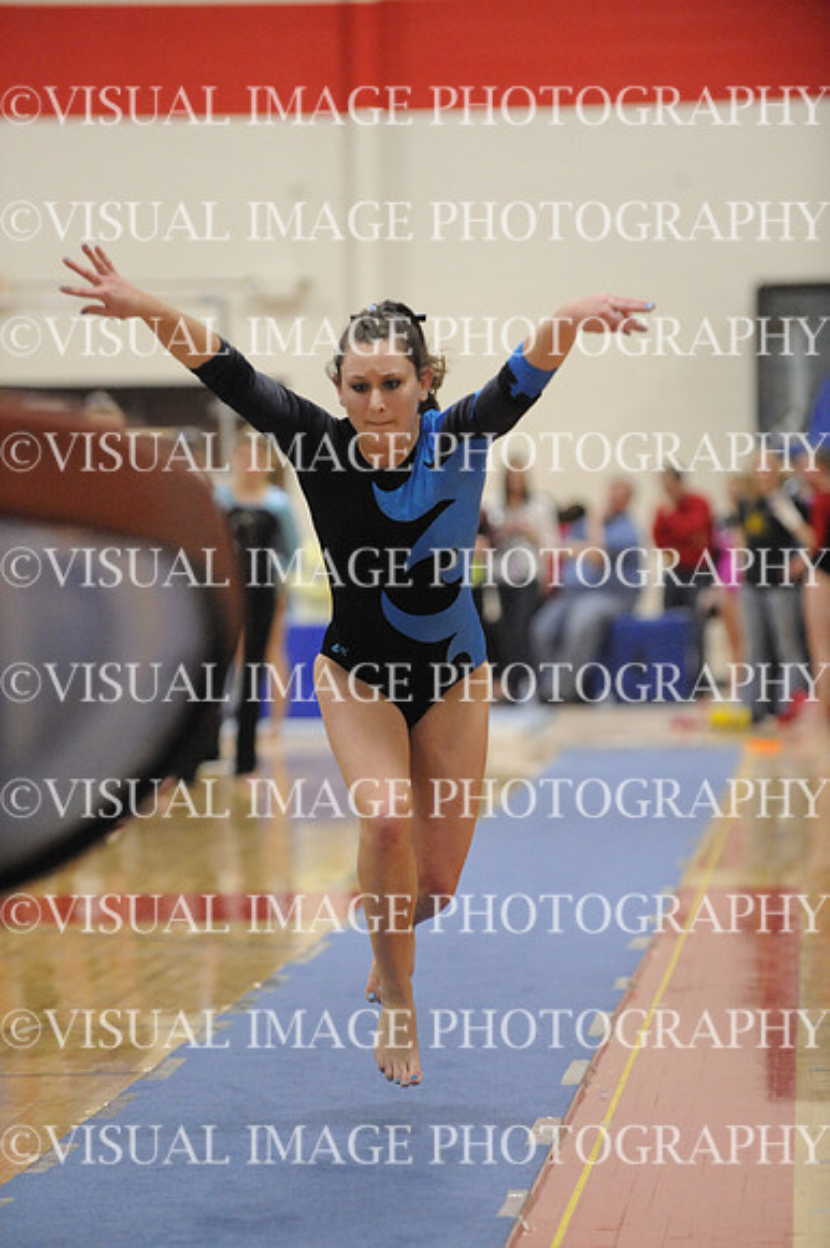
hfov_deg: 6.9
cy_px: 624
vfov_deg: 10.3
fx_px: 6924
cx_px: 415
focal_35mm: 200
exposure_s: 1/500
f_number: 3.2
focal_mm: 200
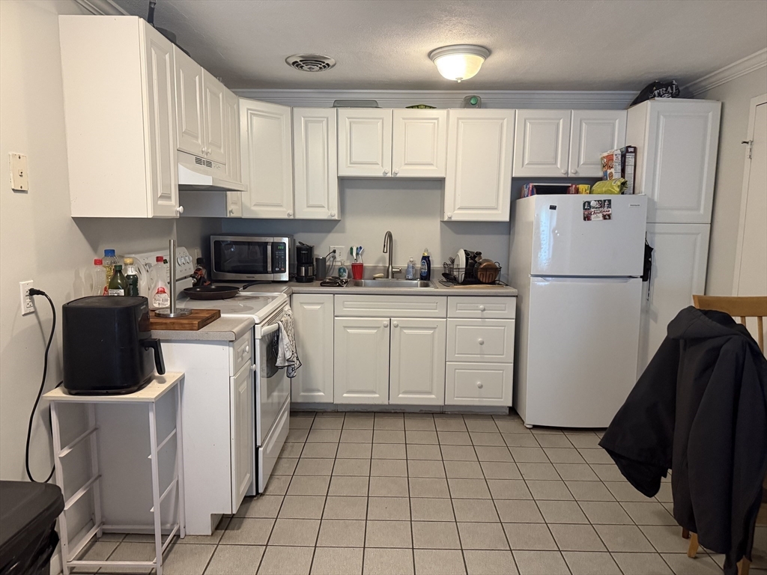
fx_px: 532
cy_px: 288
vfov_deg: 56.8
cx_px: 384
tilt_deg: -7.9
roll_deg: -1.0
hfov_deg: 71.6
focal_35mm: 24
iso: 400
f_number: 1.78
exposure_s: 1/60
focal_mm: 6.76
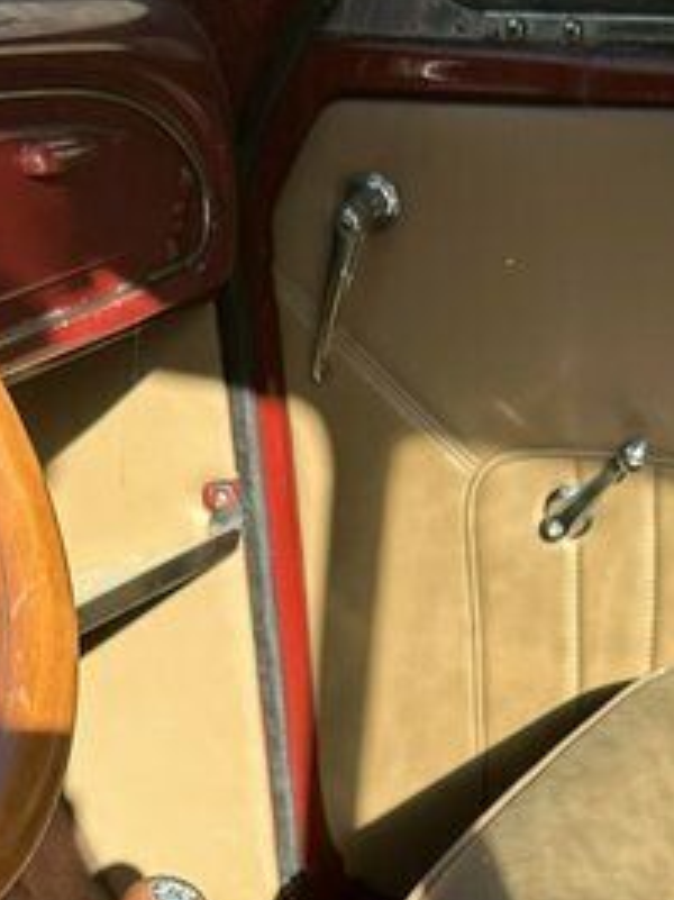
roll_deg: -1.0
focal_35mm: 90
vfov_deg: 19.9
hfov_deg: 16.4
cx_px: 364
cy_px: 1183
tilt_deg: -29.3
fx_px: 2338
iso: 80
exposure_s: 1/1029
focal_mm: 6.86
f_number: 1.78
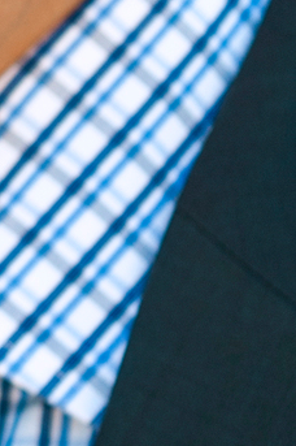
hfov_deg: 1.6
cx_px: -416
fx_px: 10578
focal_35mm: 856
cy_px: -389
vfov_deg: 2.4
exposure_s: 1/500
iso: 200
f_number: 2.8
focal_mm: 102
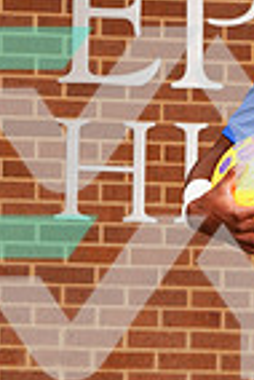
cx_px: 332
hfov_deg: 4.2
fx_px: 3473
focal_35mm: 329
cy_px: 300
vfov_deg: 6.3
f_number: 8
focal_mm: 104
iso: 320
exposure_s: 1/200
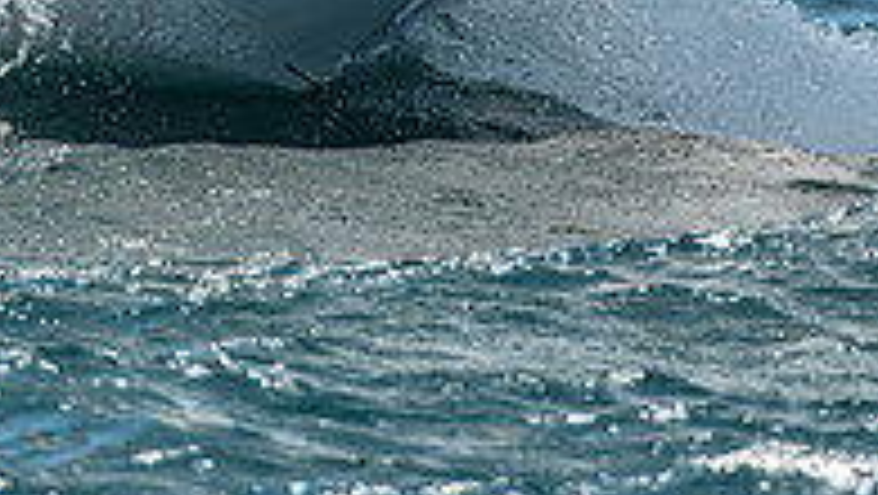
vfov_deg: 0.7
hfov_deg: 1.2
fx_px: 41422
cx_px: -50
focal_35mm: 1778
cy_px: -358
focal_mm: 380
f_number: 5.6
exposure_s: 1/3200
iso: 400
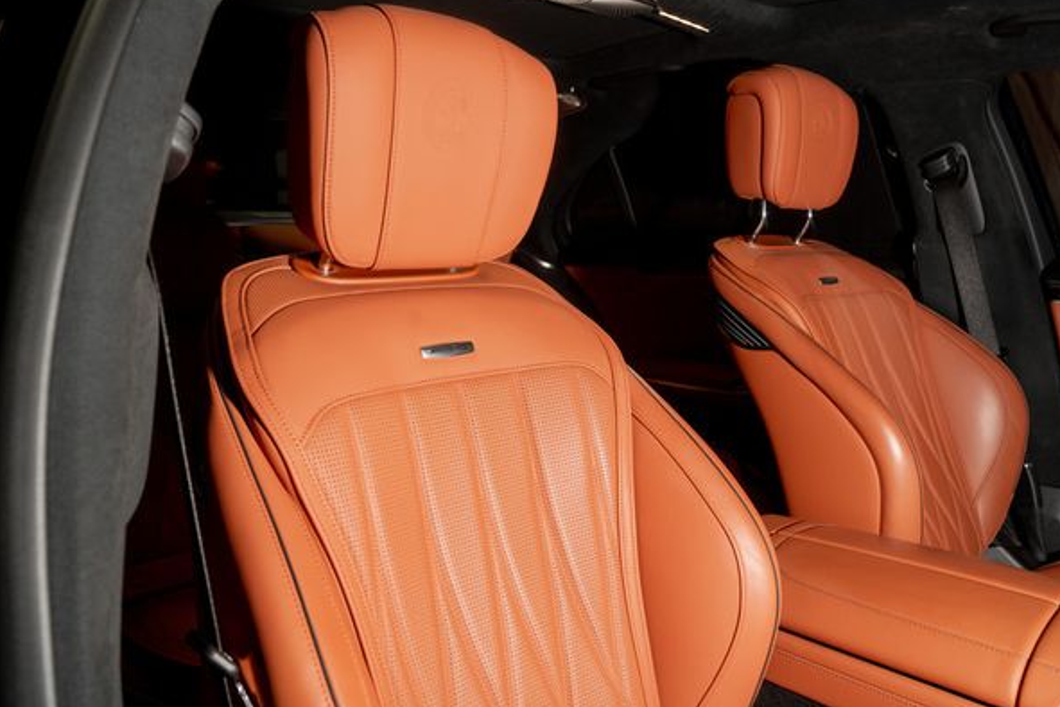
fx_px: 765
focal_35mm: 26
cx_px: 536
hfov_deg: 69.4
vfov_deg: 49.5
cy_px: 331
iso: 320
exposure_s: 1/50
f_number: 5.6
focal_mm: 24
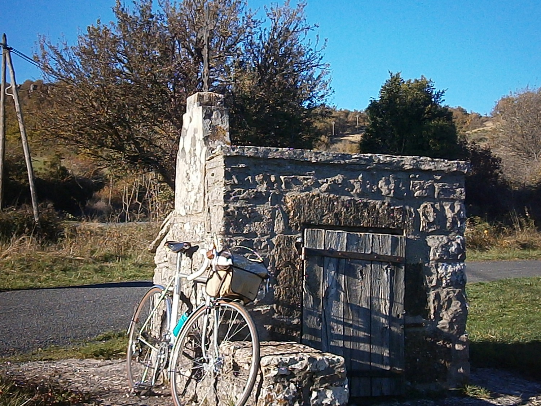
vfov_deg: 30.9
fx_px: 735
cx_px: 270
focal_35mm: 47
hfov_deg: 40.4
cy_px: 203
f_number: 9.7
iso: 320
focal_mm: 8.3
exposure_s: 1/250
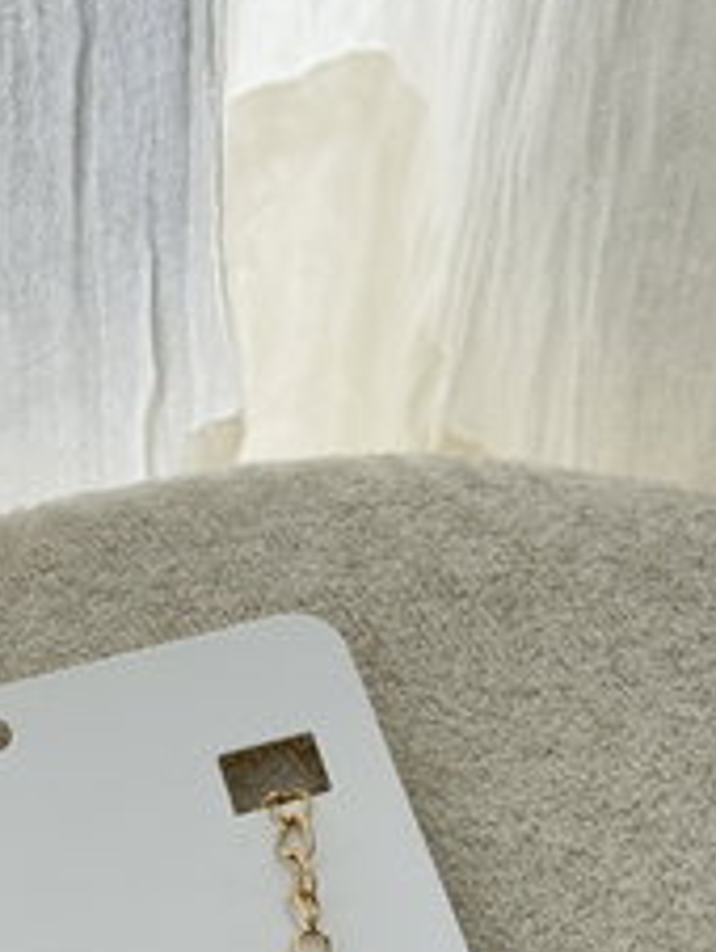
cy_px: 1026
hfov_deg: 13.1
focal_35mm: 113
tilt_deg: -62.9
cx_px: 295
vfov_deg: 16.9
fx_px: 3111
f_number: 1.78
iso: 80
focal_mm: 6.76
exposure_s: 1/121
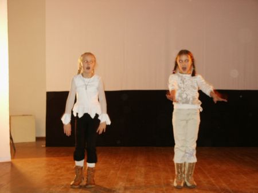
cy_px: 96
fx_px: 402
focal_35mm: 54
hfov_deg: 35.6
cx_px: 129
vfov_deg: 27.0
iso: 200
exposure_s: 1/45
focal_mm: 11.3
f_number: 3.6
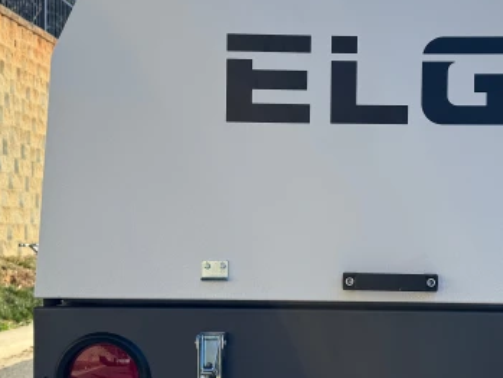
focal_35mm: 55
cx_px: 368
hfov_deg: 34.3
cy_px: 252
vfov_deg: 26.4
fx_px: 799
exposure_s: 1/2415
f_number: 1.78
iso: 80
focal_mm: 6.76
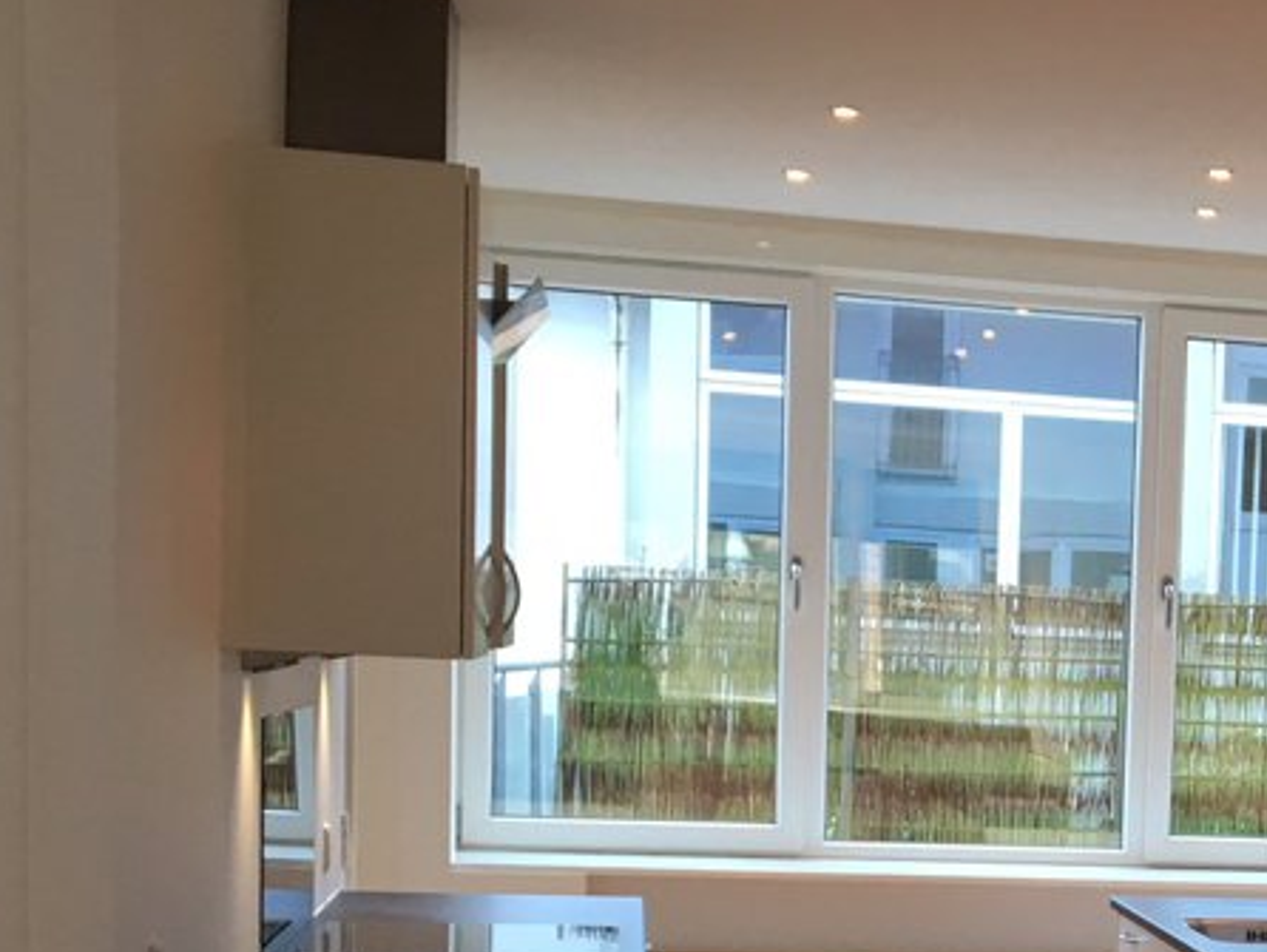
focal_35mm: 78
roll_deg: -2.5
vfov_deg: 18.5
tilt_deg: -4.4
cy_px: 929
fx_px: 2856
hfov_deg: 23.6
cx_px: 1347
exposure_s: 1/33
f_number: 2.2
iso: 64
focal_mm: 4.15
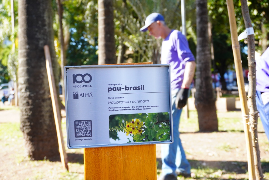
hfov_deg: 47.9
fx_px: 303
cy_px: 90
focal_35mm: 40
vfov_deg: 33.0
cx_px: 134
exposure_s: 1/250
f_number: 5.6
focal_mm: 27
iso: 500
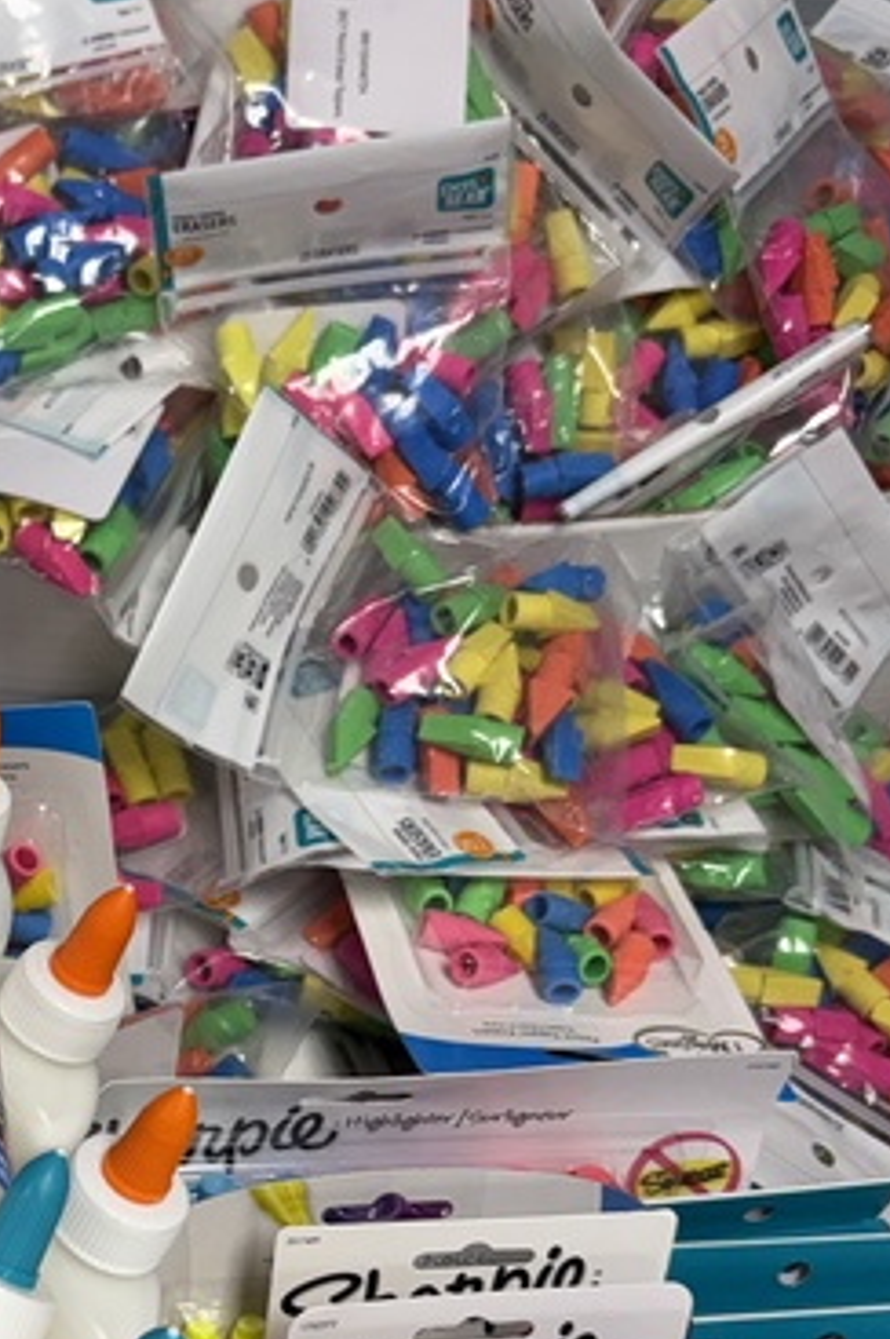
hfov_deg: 21.7
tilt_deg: -42.2
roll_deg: -4.4
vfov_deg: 33.7
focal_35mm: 59
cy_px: 868
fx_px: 2192
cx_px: -102
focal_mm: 5.96
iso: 64
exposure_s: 1/120
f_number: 1.6
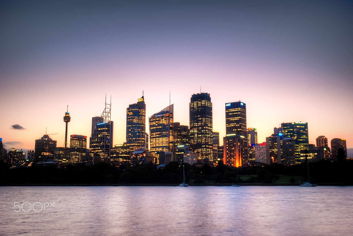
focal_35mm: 36
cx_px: 176
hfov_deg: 53.1
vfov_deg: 37.0
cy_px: 118
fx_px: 353
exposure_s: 1/5
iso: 100
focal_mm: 24
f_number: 2.8
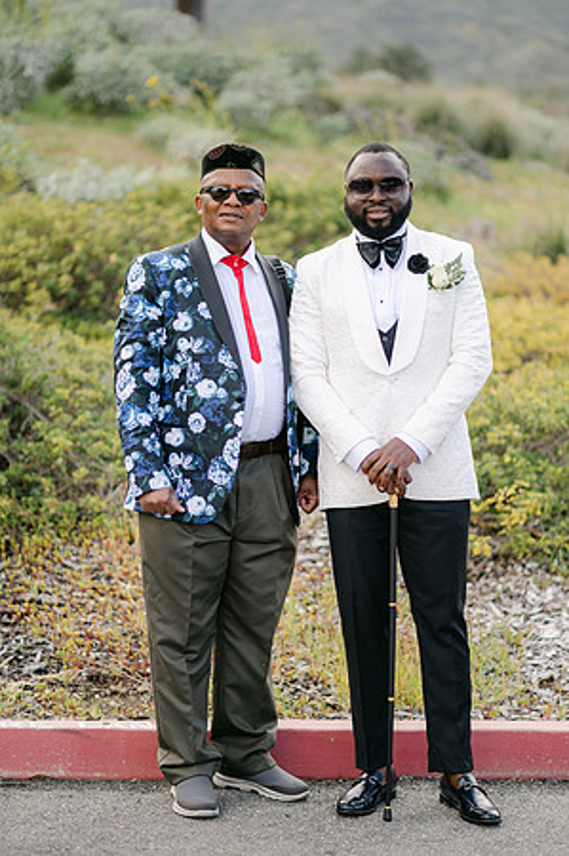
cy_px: 428
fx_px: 2020
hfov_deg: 16.0
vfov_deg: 23.9
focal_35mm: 85
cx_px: 284
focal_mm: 85
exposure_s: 1/2000
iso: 100
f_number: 2
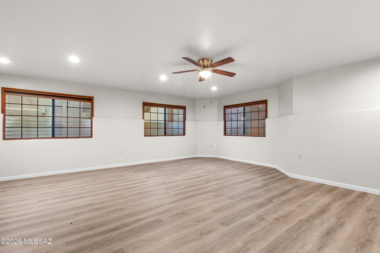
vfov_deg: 77.3
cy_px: 126
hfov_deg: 100.4
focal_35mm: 15
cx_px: 190
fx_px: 158
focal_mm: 10
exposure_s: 1/6
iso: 1250
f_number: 13
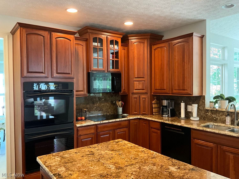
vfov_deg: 48.2
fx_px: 200
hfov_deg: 61.7
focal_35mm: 29
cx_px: 120
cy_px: 90
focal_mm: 3
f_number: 1.8
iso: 250
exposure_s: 1/60
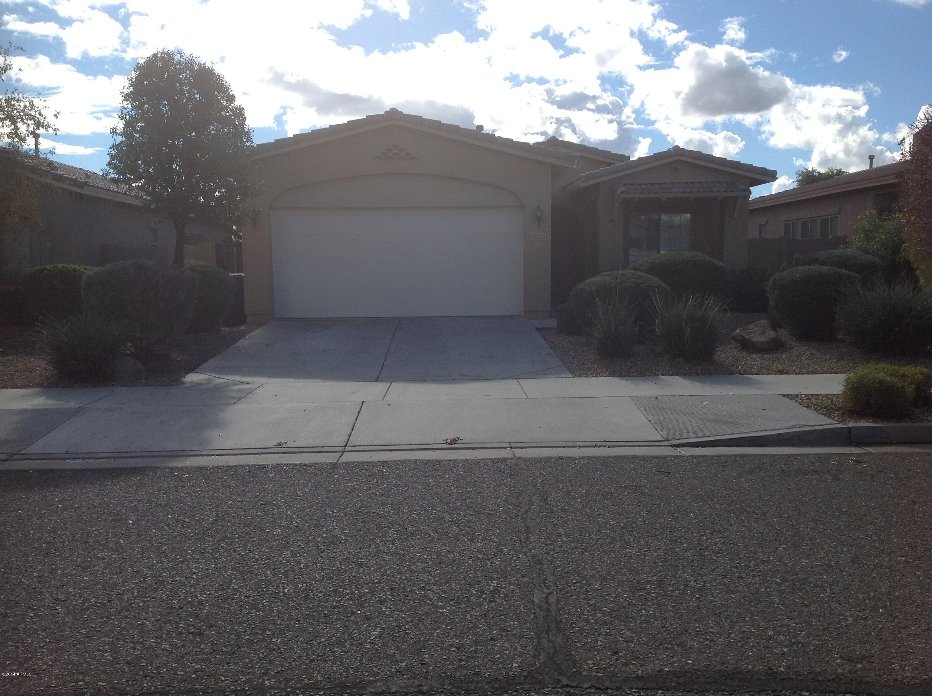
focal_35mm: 35
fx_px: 941
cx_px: 466
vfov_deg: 40.6
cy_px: 348
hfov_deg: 52.7
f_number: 2.4
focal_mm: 4.28
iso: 80
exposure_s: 1/2519
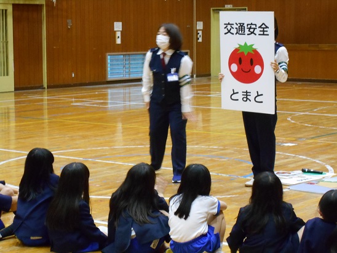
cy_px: 126
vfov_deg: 14.9
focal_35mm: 99
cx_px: 168
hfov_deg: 19.8
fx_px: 964
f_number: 5.5
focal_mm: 17.6
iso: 800
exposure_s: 1/13
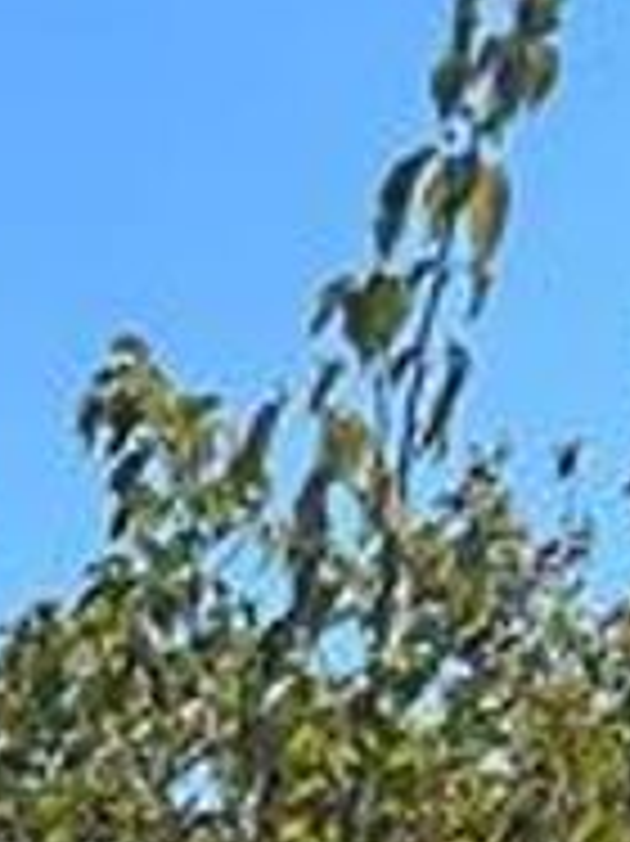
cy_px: 2722
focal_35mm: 175
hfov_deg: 7.3
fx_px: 4251
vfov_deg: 8.8
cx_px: -1364
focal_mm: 6.86
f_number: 1.78
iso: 80
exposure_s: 1/3472
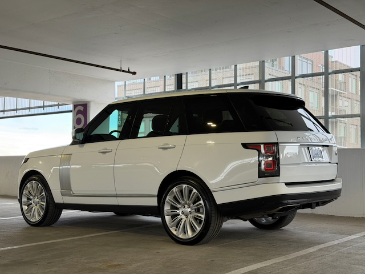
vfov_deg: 30.3
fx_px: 506
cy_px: 137
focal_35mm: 48
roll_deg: -0.3
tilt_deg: +2.7
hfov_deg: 39.7
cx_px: 182
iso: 50
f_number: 1.78
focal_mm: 6.76
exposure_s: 1/159
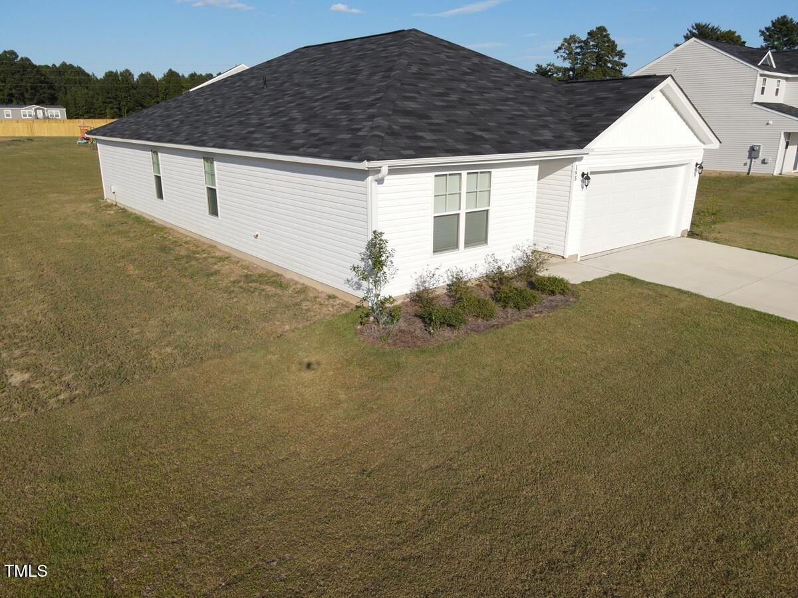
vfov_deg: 56.8
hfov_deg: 71.6
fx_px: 553
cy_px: 299
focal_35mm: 24
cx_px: 399
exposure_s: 1/800
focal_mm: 4.5
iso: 100
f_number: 2.8
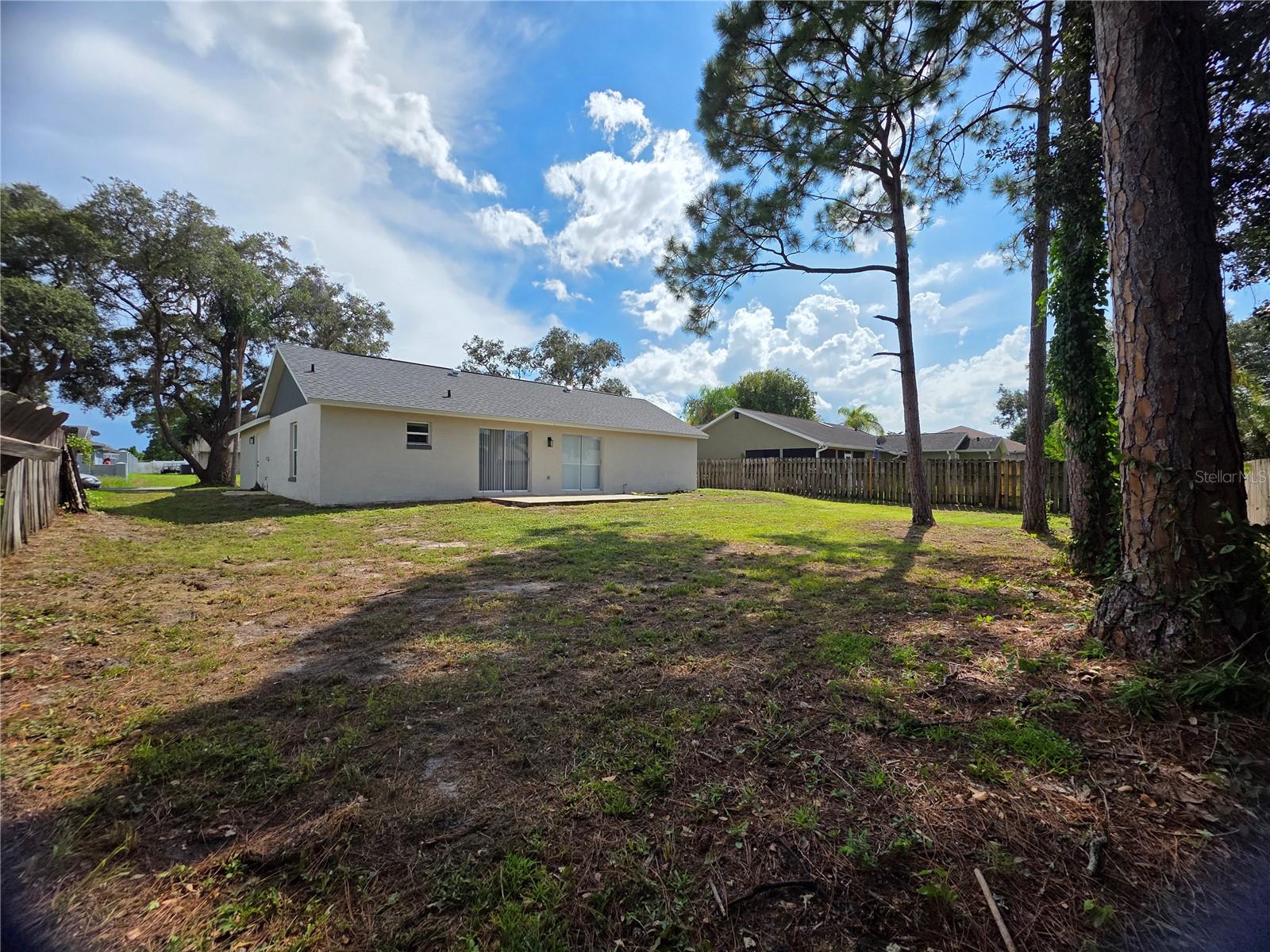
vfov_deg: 89.9
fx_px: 477
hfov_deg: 106.2
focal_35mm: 13
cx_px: 635
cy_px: 476
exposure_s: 1/3009
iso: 40
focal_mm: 2.2
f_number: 1.9
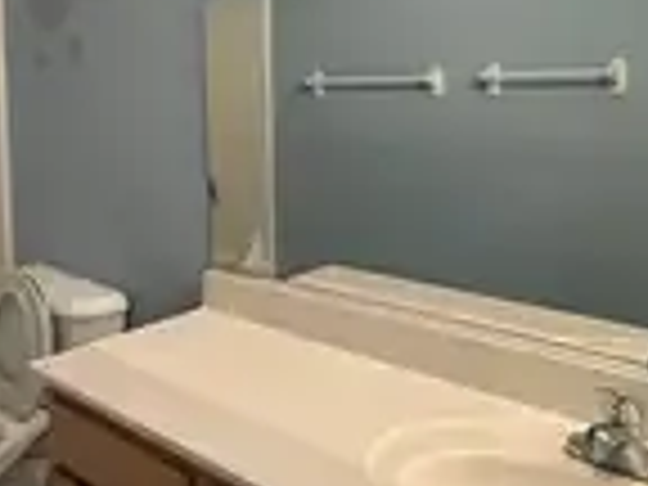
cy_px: 126
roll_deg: +2.2
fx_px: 730
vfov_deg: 36.0
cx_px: 126
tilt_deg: -4.0
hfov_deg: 45.4
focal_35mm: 39
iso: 500
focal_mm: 2.22
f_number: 2.2
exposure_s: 1/60
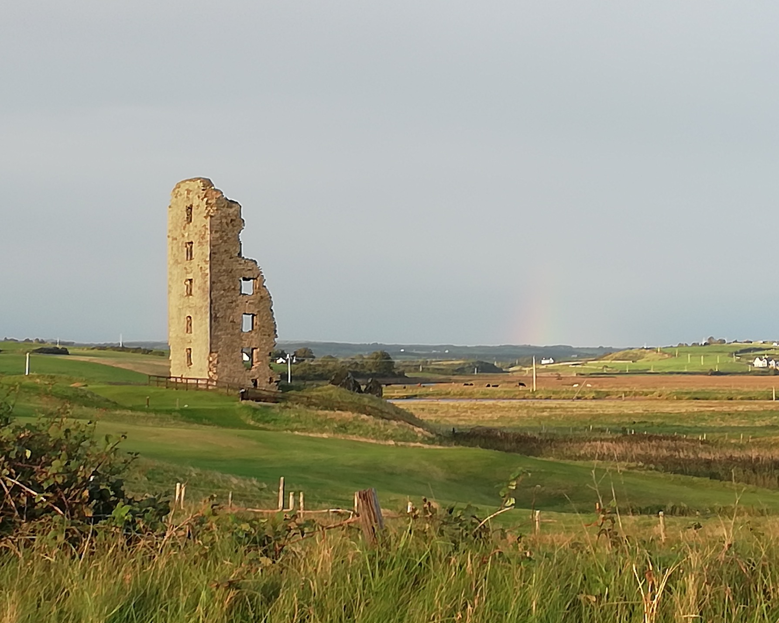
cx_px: 391
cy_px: 314
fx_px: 2421
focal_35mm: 105
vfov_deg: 14.7
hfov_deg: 18.3
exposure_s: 1/207
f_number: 2.2
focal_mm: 3.81
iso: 50
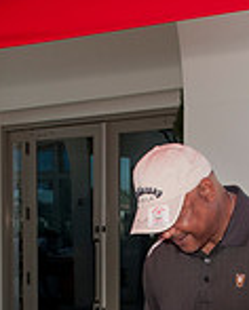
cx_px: 102
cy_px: 301
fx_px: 938
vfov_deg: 18.4
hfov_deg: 15.1
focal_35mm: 102
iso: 200
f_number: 6.3
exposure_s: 1/160
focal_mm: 17
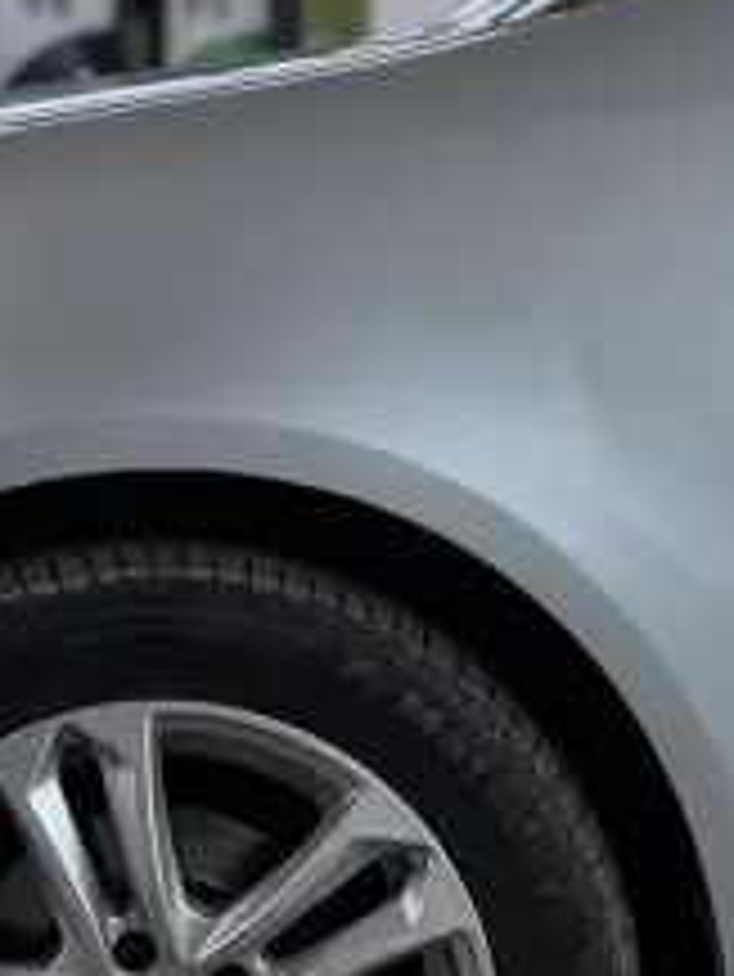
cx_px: 81
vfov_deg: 13.7
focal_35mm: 144
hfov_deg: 10.3
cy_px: 328
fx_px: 4067
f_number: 1.78
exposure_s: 1/74
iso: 100
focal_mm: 6.76
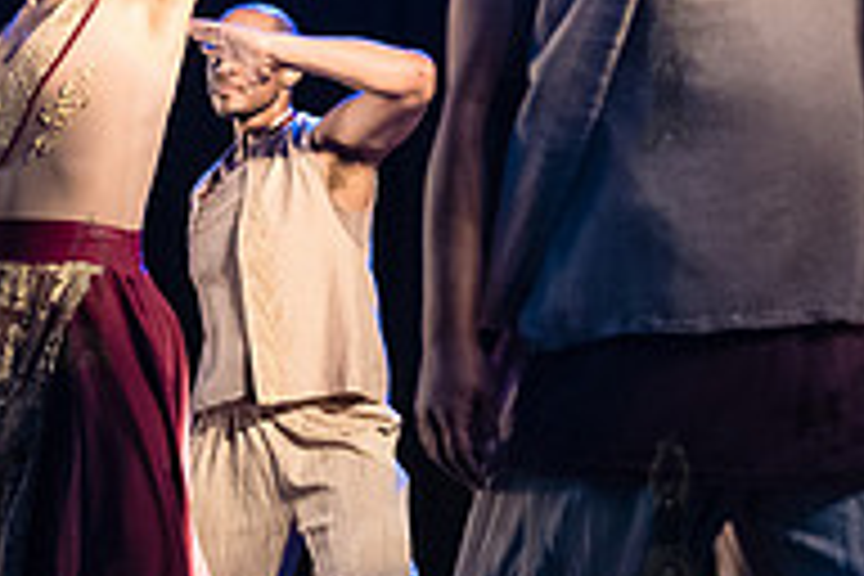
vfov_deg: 12.9
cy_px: 290
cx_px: 86
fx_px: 2544
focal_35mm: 106
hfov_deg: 18.9
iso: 5000
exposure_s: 1/250
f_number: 2.8
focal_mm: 35
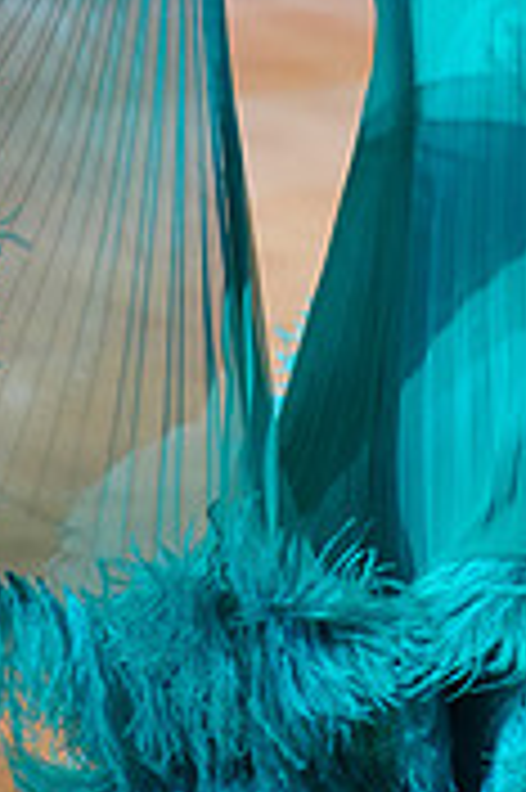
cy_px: -225
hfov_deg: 5.9
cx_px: 627
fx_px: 5072
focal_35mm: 231
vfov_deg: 8.8
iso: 2000
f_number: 2.8
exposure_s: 1/400
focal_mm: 70
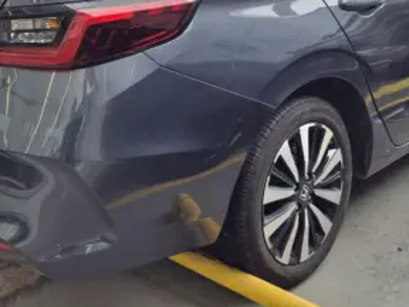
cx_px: 182
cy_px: 75
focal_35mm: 48
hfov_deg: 39.6
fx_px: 567
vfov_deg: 29.8
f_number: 1.8
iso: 25
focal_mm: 5.4
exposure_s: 1/217
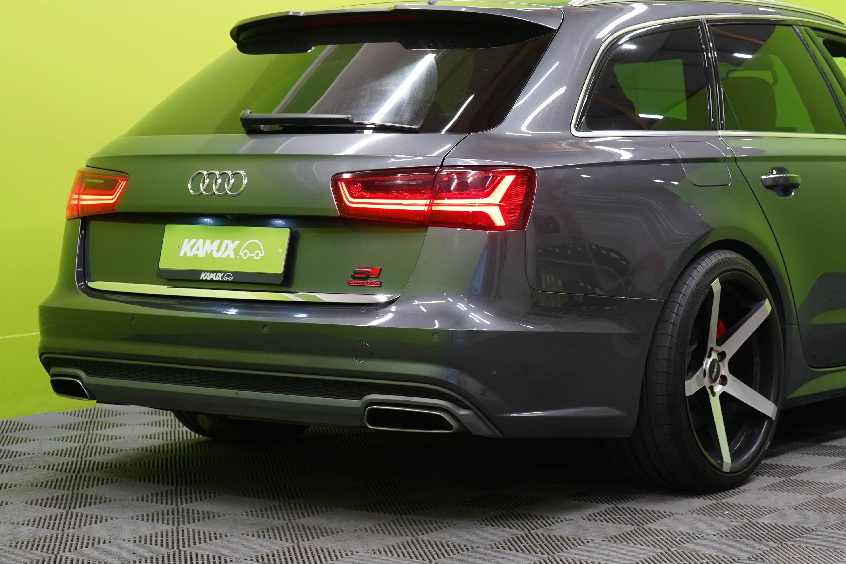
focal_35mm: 80
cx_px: 583
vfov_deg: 17.0
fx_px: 1880
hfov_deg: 25.2
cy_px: 184
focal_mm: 51
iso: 400
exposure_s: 1/25
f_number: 5
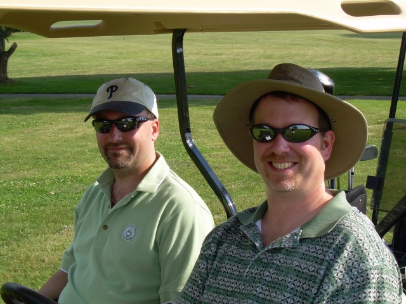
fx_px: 856
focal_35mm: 73
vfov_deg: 20.2
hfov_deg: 26.7
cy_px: 152
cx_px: 203
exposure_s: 1/149
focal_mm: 12.5
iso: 50
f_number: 6.3
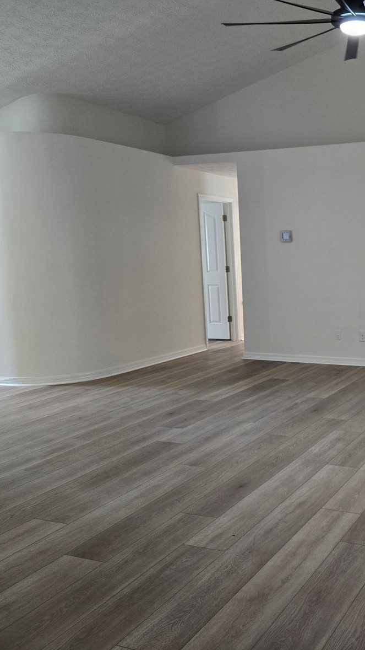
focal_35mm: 34
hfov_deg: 31.9
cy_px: 325
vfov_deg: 58.0
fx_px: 585
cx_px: 366
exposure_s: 1/120
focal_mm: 5.4
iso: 200
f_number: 1.8
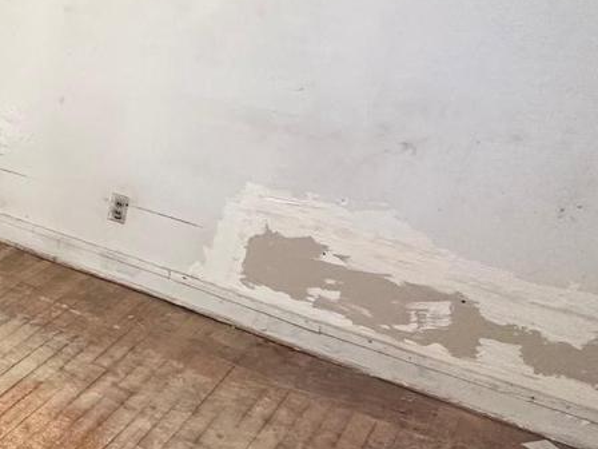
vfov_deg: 32.2
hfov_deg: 30.2
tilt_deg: -23.1
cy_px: 212
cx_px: -235
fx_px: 777
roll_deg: -0.3
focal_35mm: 45
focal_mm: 2.22
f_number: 2.2
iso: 250
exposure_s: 1/60
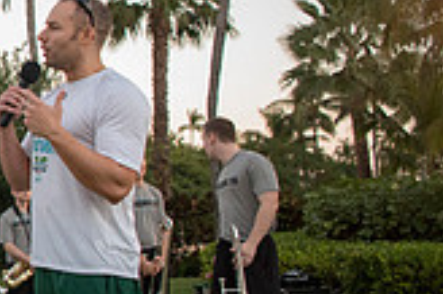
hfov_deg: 19.0
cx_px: -330
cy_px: 109
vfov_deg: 16.0
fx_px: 1045
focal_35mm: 85
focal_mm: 24
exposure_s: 1/400
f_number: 3.2
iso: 2000
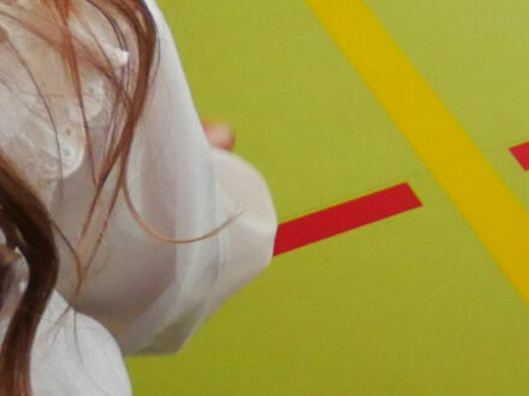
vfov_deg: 7.6
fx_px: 2690
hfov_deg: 9.5
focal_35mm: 176
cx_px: 1415
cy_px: -685
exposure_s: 1/160
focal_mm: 15
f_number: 4.5
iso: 800
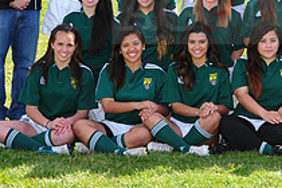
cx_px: 337
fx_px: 1512
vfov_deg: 7.1
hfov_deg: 10.5
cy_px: 4
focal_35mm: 193
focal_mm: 70
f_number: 8
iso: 200
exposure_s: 1/125
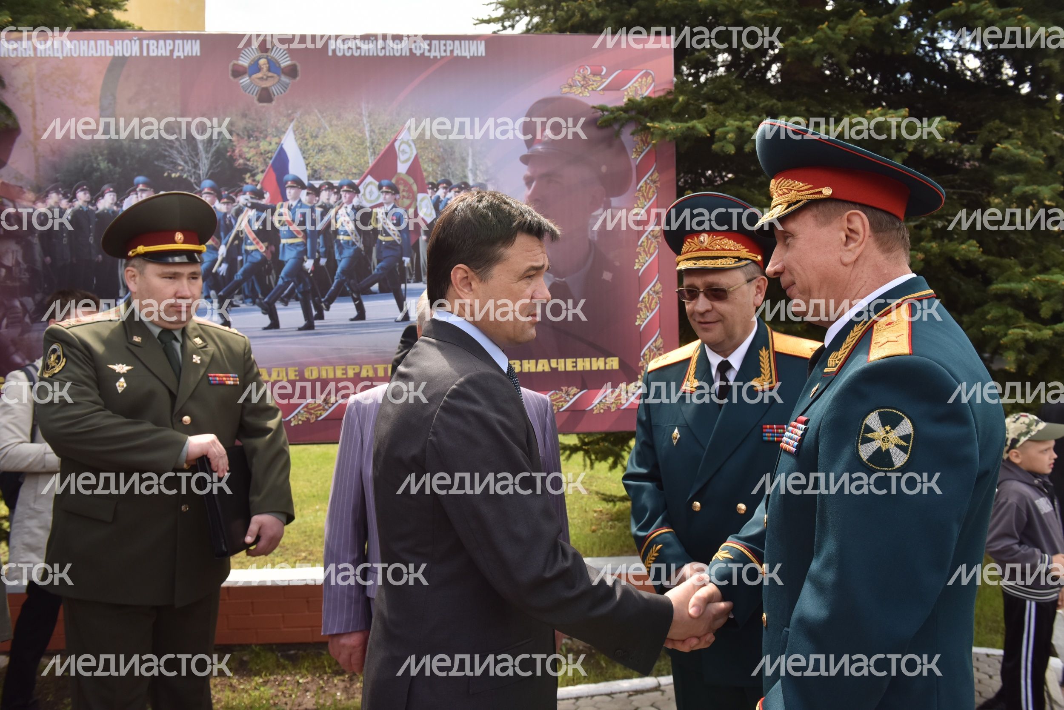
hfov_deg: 63.6
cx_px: 532
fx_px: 857
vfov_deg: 45.0
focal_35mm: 29
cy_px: 355
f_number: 7.1
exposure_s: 1/640
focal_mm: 29
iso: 400
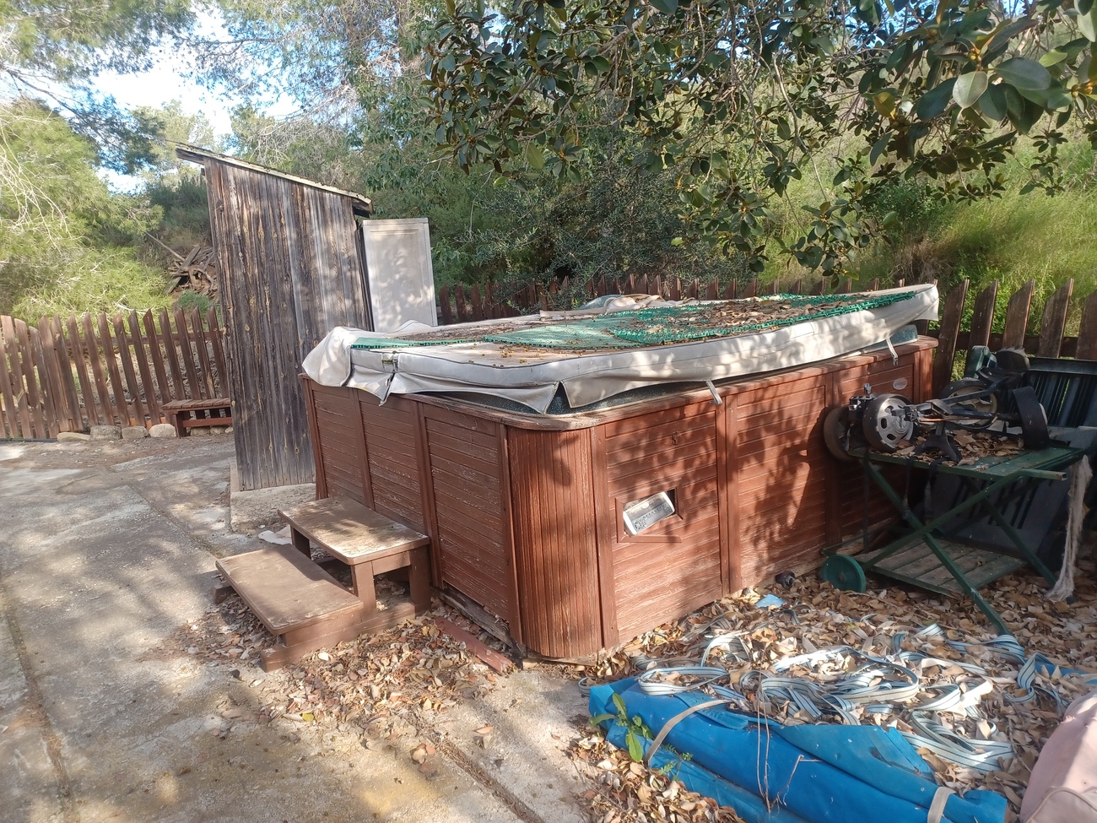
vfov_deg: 54.9
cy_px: 412
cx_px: 548
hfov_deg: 69.4
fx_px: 792
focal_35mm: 25
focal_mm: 4.6
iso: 50
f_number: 1.8
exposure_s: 1/120
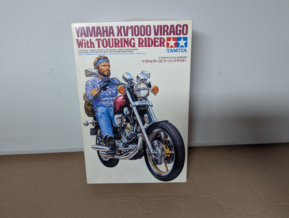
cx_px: 144
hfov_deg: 71.5
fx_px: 201
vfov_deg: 56.9
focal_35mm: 24
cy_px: 109
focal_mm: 6.81
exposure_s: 1/112
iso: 460
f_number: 1.85
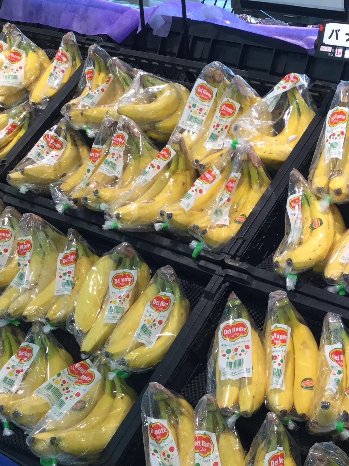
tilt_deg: -29.6
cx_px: 279
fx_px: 820
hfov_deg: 23.7
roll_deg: +1.6
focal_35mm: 61
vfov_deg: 31.6
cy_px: 265
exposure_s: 1/40
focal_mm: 3.3
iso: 25
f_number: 2.4
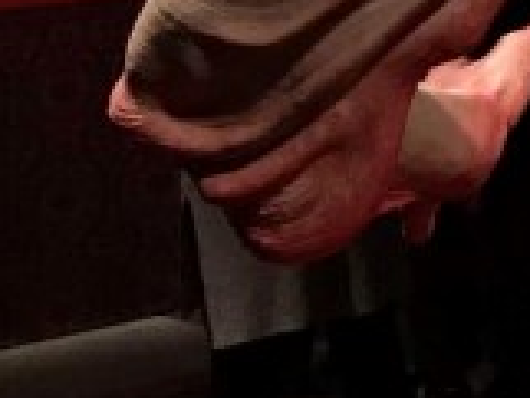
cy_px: -243
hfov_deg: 9.8
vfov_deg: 8.6
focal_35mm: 167
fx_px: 2559
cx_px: 1442
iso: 50
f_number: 1.8
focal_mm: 3.99
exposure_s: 1/30
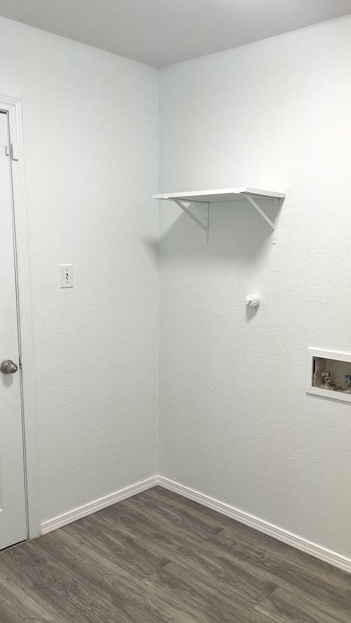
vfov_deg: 64.2
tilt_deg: -9.8
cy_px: 337
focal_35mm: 30
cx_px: 249
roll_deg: -1.3
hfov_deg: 38.3
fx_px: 496
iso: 125
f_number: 1.6
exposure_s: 1/120
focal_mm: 5.1
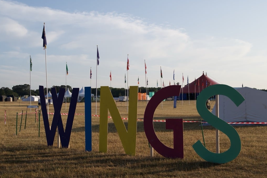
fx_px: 408
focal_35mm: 55
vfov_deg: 24.6
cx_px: 143
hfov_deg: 36.2
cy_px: 92
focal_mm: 44
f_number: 6.3
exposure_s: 1/320
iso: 100
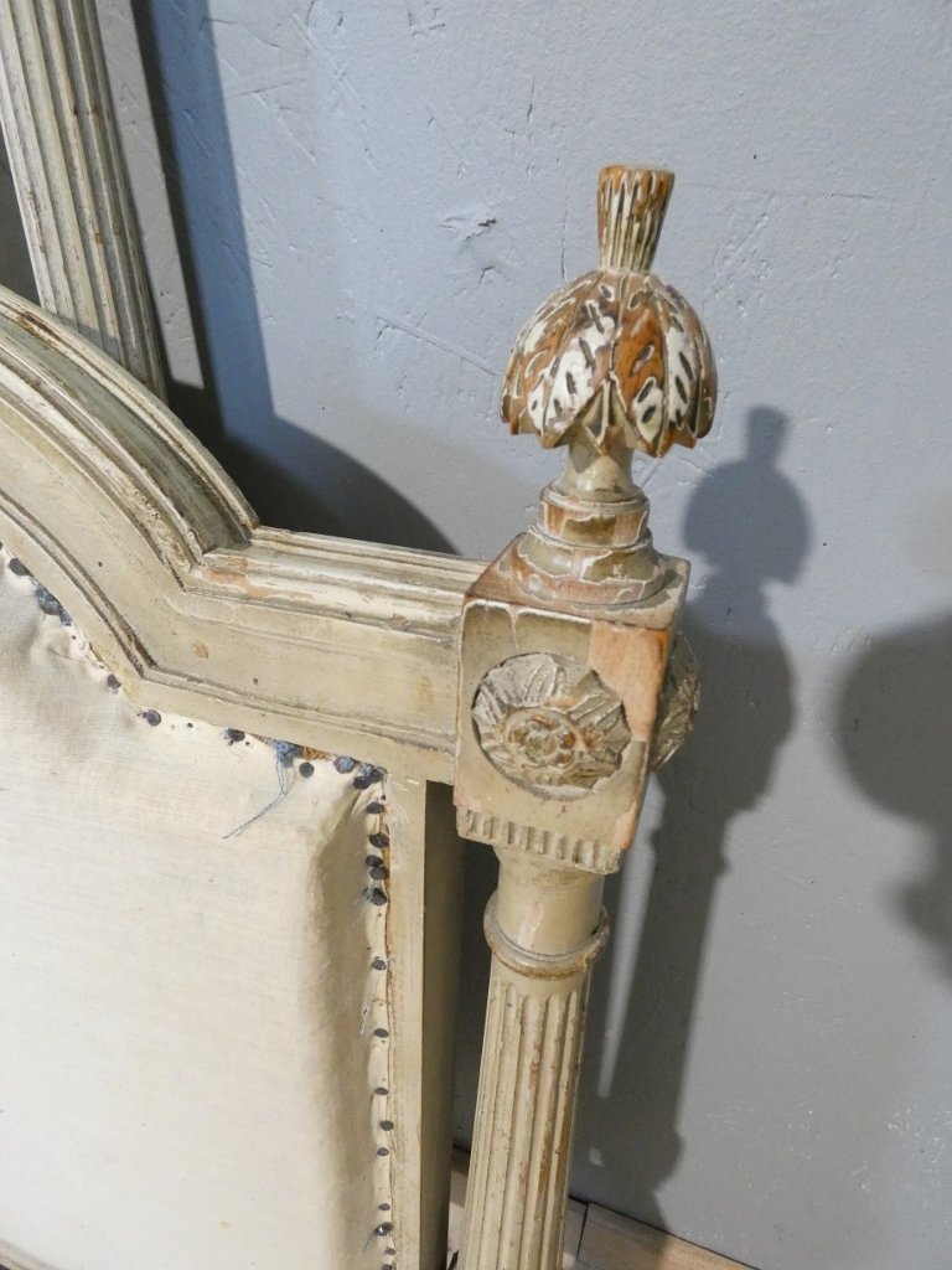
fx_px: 733
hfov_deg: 66.0
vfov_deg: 81.7
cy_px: 635
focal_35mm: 20
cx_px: 476
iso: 1000
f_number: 2.8
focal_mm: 3.6
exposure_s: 1/125
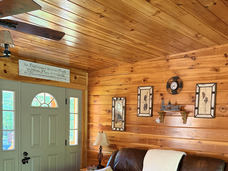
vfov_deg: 31.8
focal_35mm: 44
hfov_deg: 42.8
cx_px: 135
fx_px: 290
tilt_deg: -4.4
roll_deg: -1.8
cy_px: 142
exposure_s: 1/60
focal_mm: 5.96
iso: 400
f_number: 1.6
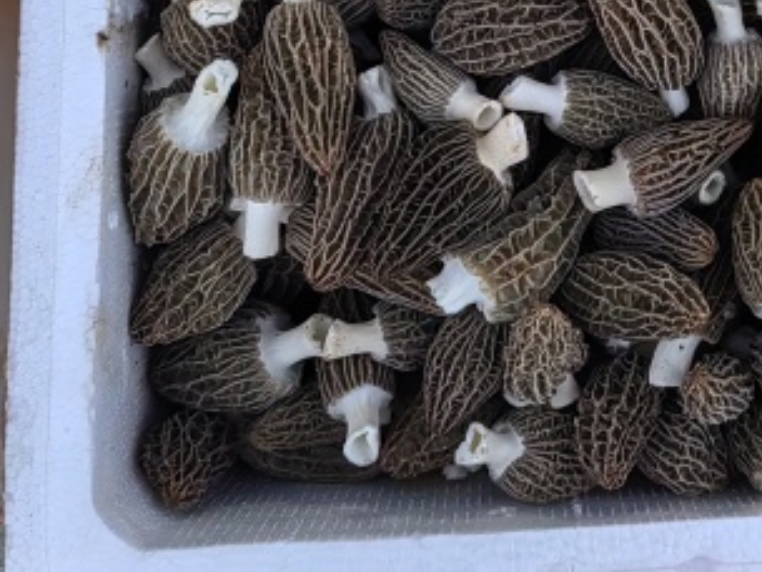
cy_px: -115
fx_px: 1563
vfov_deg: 19.5
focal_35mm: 71
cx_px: 577
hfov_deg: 27.0
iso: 320
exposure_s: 1/100
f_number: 1.9
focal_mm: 5.52
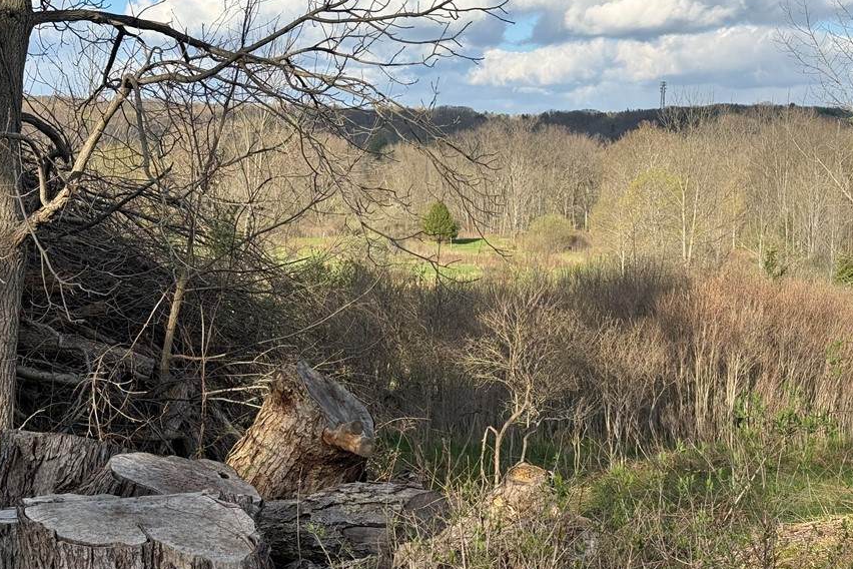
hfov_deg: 33.3
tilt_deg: -4.5
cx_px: 490
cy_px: 294
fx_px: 1422
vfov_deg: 22.6
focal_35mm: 60
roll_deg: -0.7
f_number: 1.78
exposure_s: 1/2577
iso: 64
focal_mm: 6.76
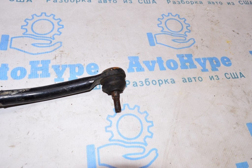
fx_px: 189
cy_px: 84
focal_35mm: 27
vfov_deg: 47.9
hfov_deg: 67.4
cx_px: 126
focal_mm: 18
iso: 1600
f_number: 8
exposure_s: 1/200
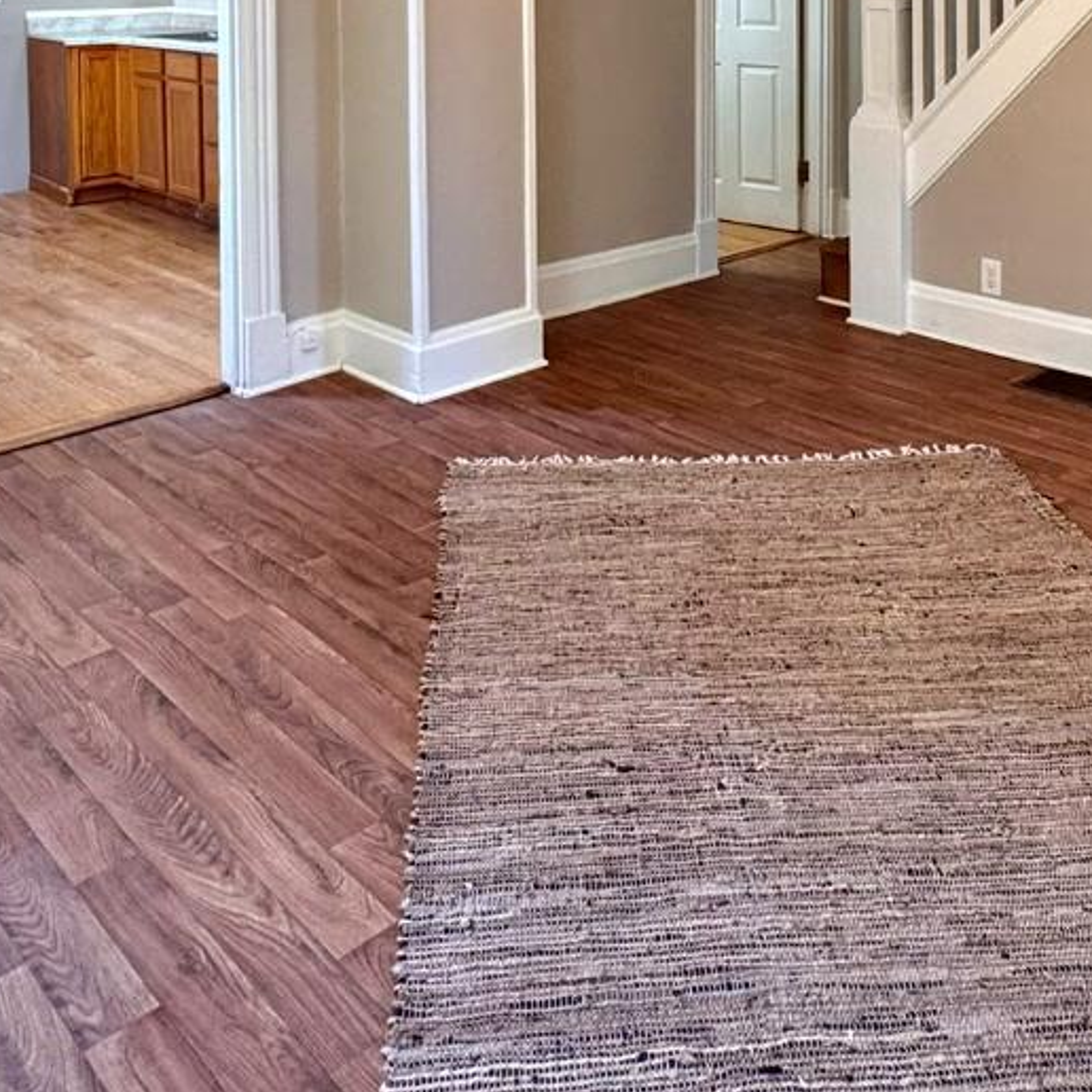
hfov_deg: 45.7
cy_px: -14
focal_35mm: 36
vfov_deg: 40.1
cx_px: 679
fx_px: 1285
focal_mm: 2.22
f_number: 2.2
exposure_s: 1/120
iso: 200
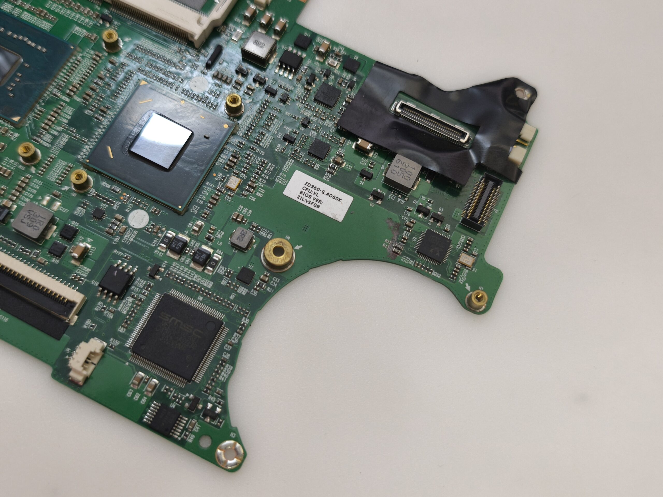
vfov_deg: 40.7
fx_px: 670
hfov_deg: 52.6
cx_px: 332
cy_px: 248
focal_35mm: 35
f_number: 1.6
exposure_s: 1/50
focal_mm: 6.57
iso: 400
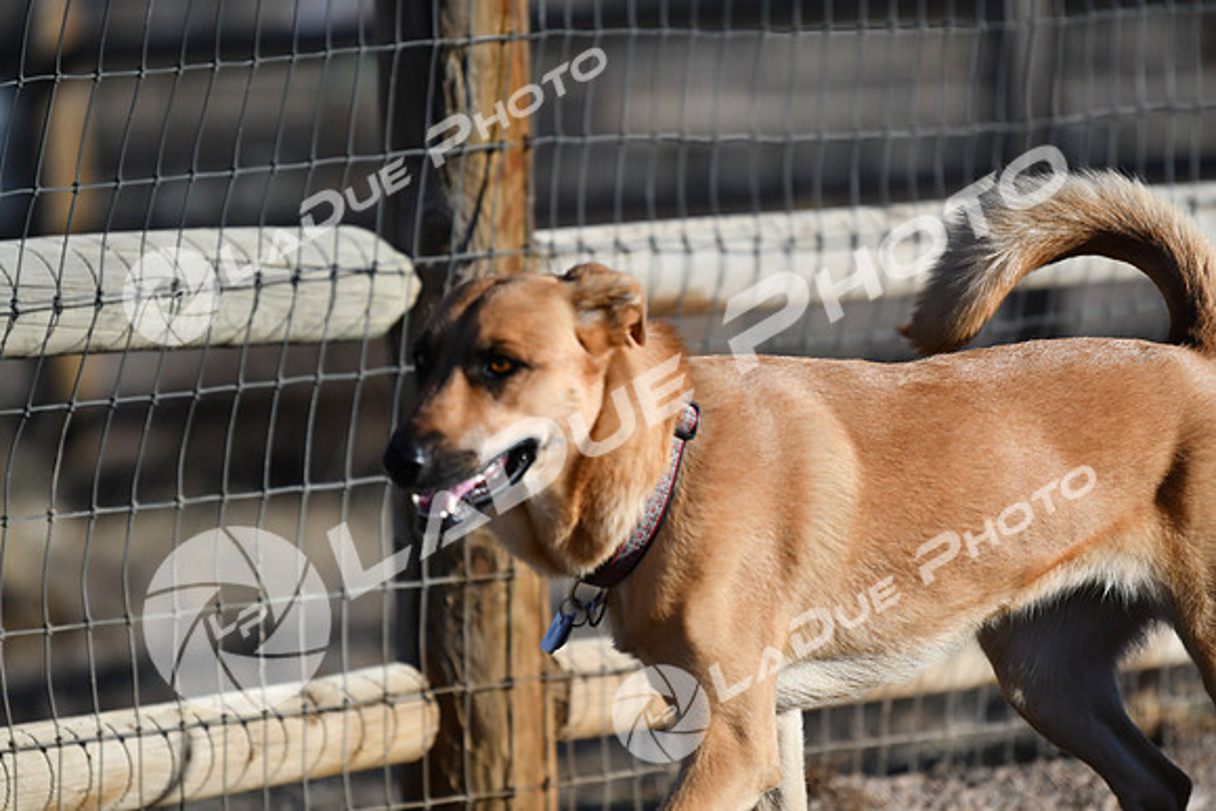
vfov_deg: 4.8
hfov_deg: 7.2
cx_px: 608
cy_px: 406
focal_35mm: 285
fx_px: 9628
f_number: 2.8
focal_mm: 190
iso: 140
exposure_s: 1/4000
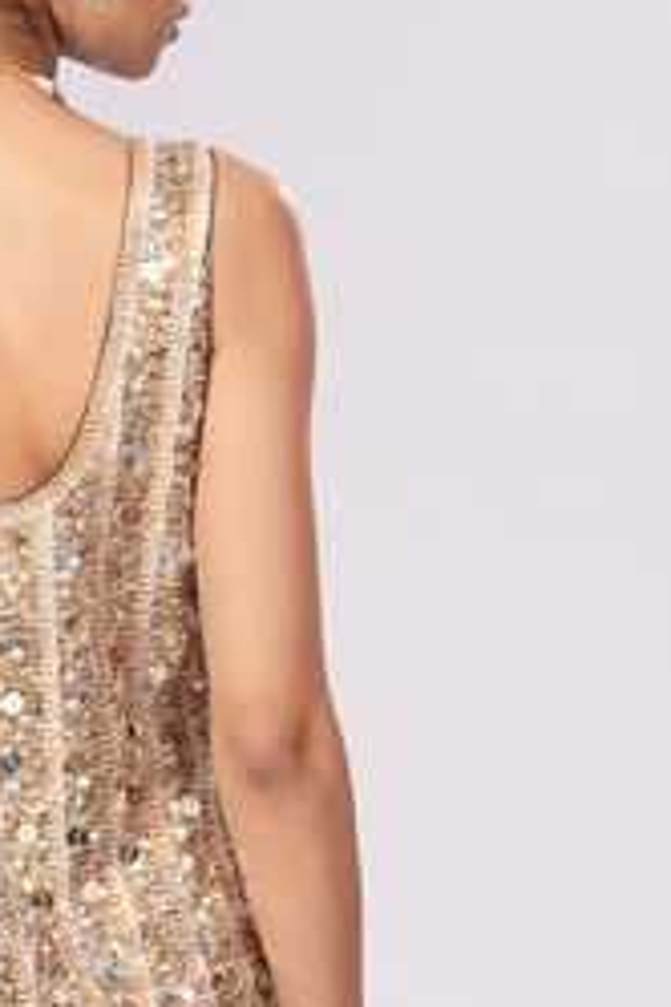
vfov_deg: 14.5
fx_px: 3942
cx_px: 16
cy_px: 665
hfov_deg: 9.7
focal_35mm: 141
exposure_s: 1/160
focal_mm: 45
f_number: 7.1
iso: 200
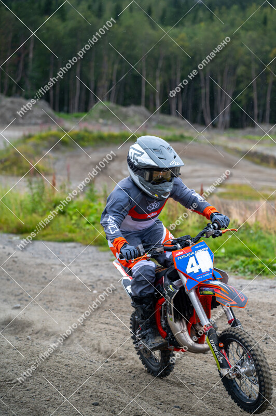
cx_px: 138
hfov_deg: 14.4
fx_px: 1094
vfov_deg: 21.5
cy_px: 208
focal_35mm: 95
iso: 800
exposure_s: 1/2500
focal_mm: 95
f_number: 4
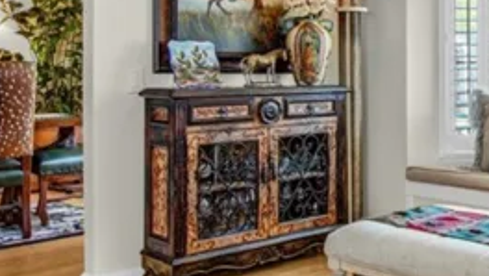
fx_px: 649
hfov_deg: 37.9
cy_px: 76
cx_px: 458
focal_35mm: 50
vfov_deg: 23.8
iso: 400
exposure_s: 1/13
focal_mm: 10
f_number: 8
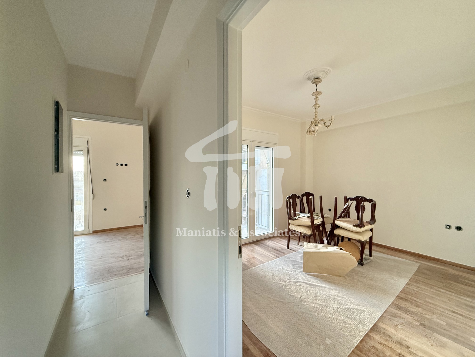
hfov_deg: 102.1
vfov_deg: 85.7
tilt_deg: -0.9
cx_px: 238
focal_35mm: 14
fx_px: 192
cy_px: 178
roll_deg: +0.2
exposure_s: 1/100
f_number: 2.2
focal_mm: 2.22
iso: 320
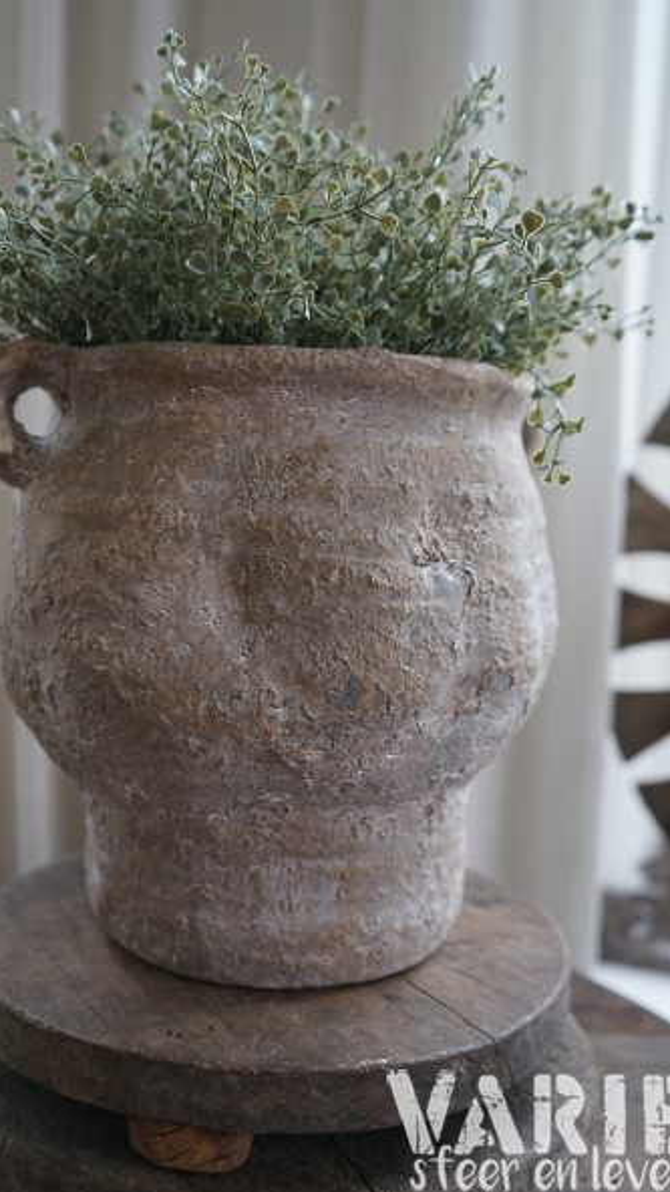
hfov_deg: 34.6
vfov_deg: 58.0
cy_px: 602
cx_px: 302
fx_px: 1074
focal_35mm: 34
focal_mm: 32
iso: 320
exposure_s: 1/60
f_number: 4
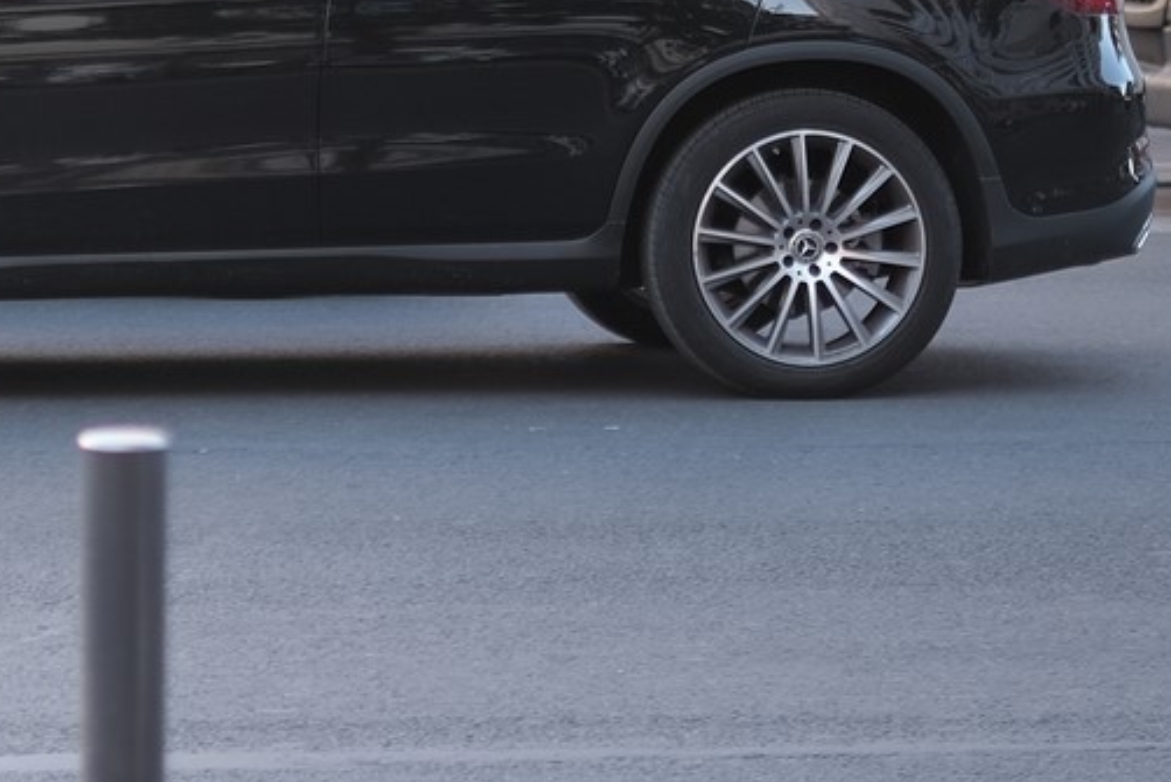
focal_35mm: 171
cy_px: 30
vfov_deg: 8.0
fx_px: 5564
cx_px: 65
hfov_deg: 11.9
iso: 160
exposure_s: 1/500
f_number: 1.4
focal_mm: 35
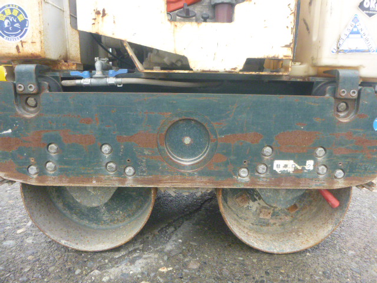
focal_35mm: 25
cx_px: 188
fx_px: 272
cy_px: 142
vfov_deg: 54.9
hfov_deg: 69.4
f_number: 3.9
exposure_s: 1/200
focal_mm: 4.5
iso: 400
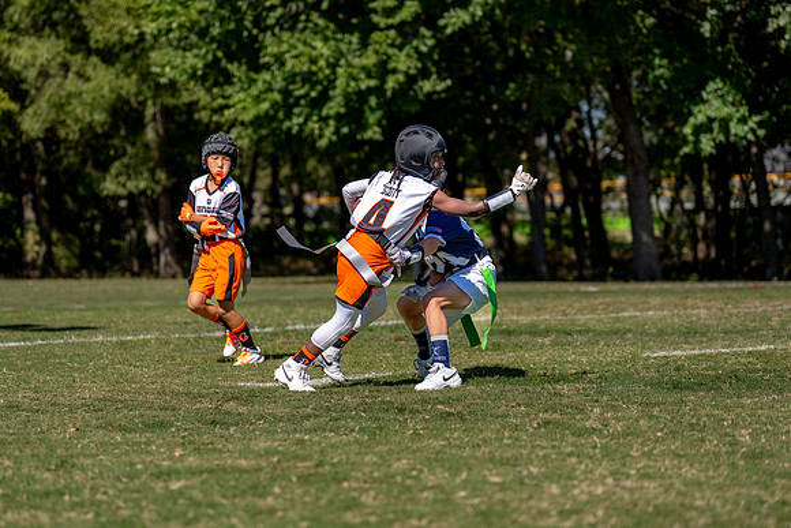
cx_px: 376
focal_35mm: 93
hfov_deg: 22.0
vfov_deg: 14.8
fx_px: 2036
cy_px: 252
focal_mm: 88
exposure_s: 1/2500
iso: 160
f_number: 2.8
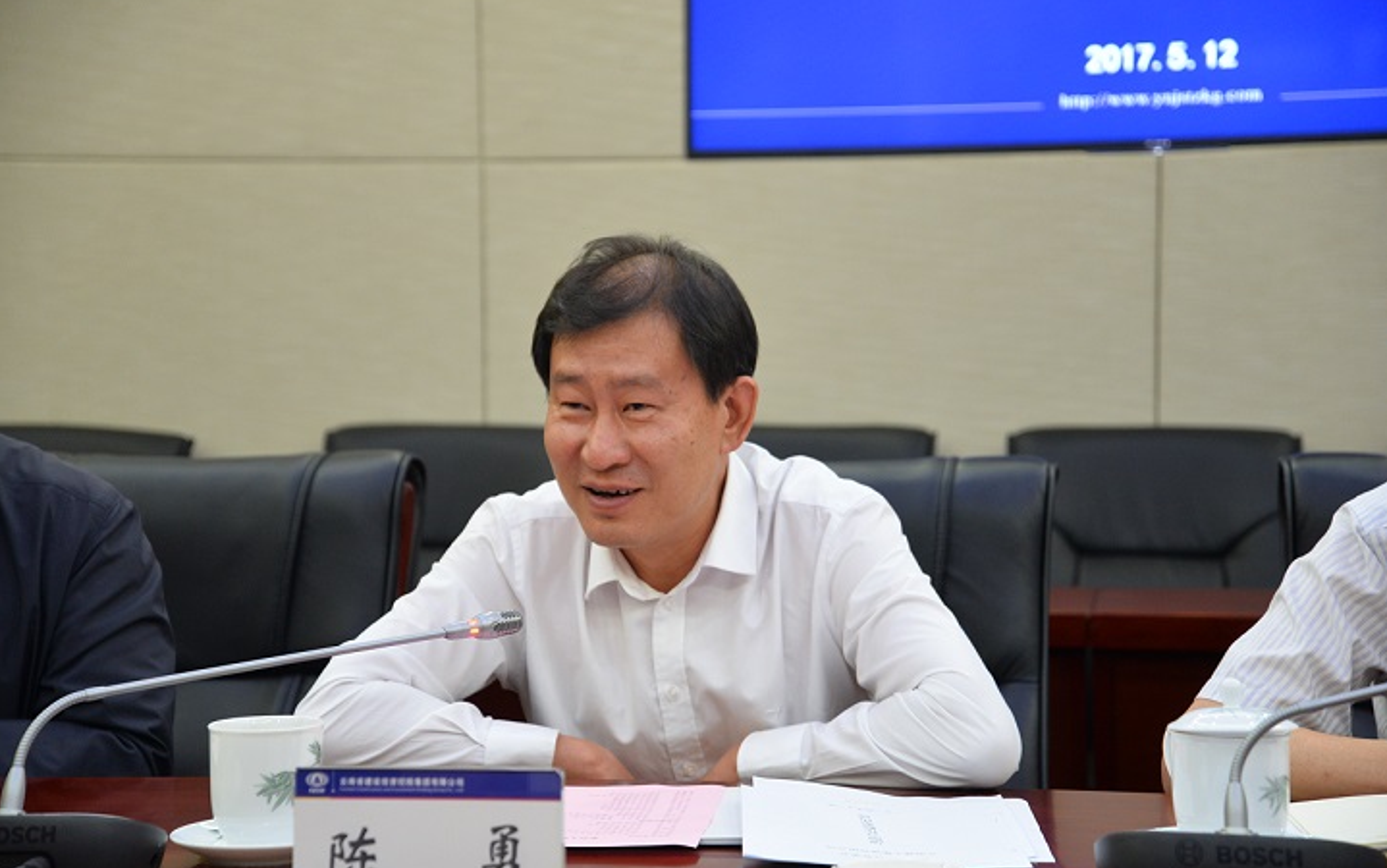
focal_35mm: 82
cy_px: 445
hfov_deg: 25.2
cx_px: 694
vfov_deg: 15.9
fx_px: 3101
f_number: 4.5
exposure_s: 1/80
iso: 2000
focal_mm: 80
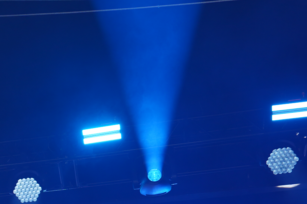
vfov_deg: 12.0
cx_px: -157
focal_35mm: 110
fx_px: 938
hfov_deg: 16.8
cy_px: 278
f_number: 5.6
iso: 160
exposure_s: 1/160
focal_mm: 30
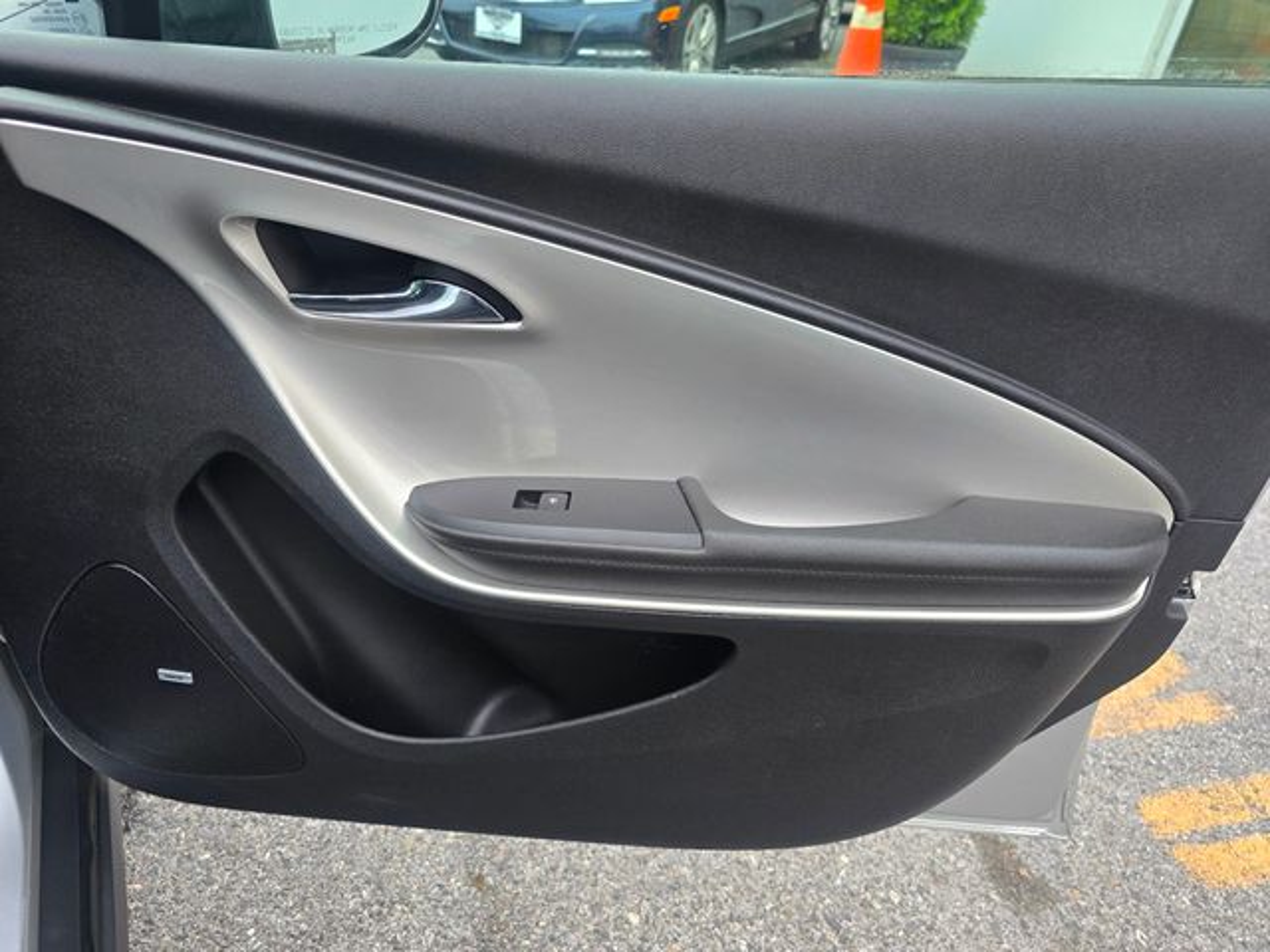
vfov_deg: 58.9
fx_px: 844
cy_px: 476
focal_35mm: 23
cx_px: 635
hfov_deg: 73.9
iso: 80
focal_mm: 6.3
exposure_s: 1/120
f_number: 1.7
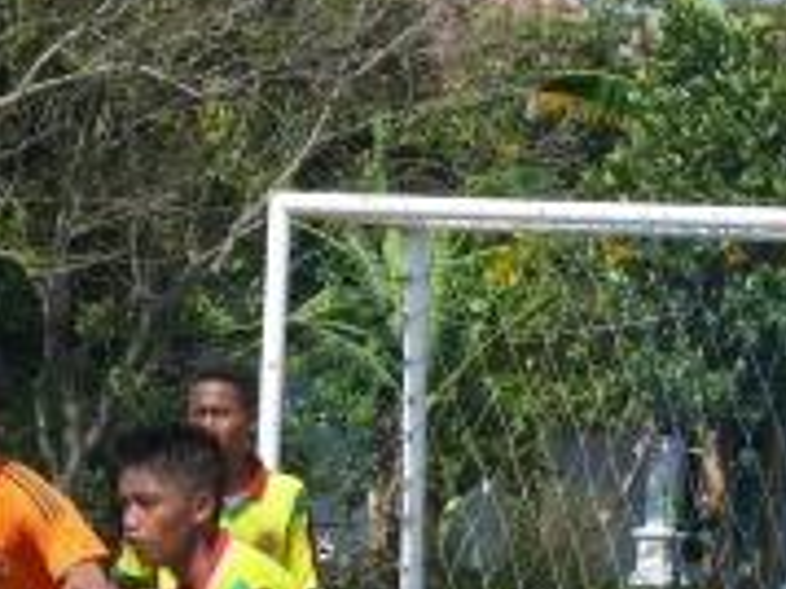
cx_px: 654
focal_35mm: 378
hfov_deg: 5.2
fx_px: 8577
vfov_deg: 3.9
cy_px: 532
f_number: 5.6
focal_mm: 31.9
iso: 100
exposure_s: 1/400
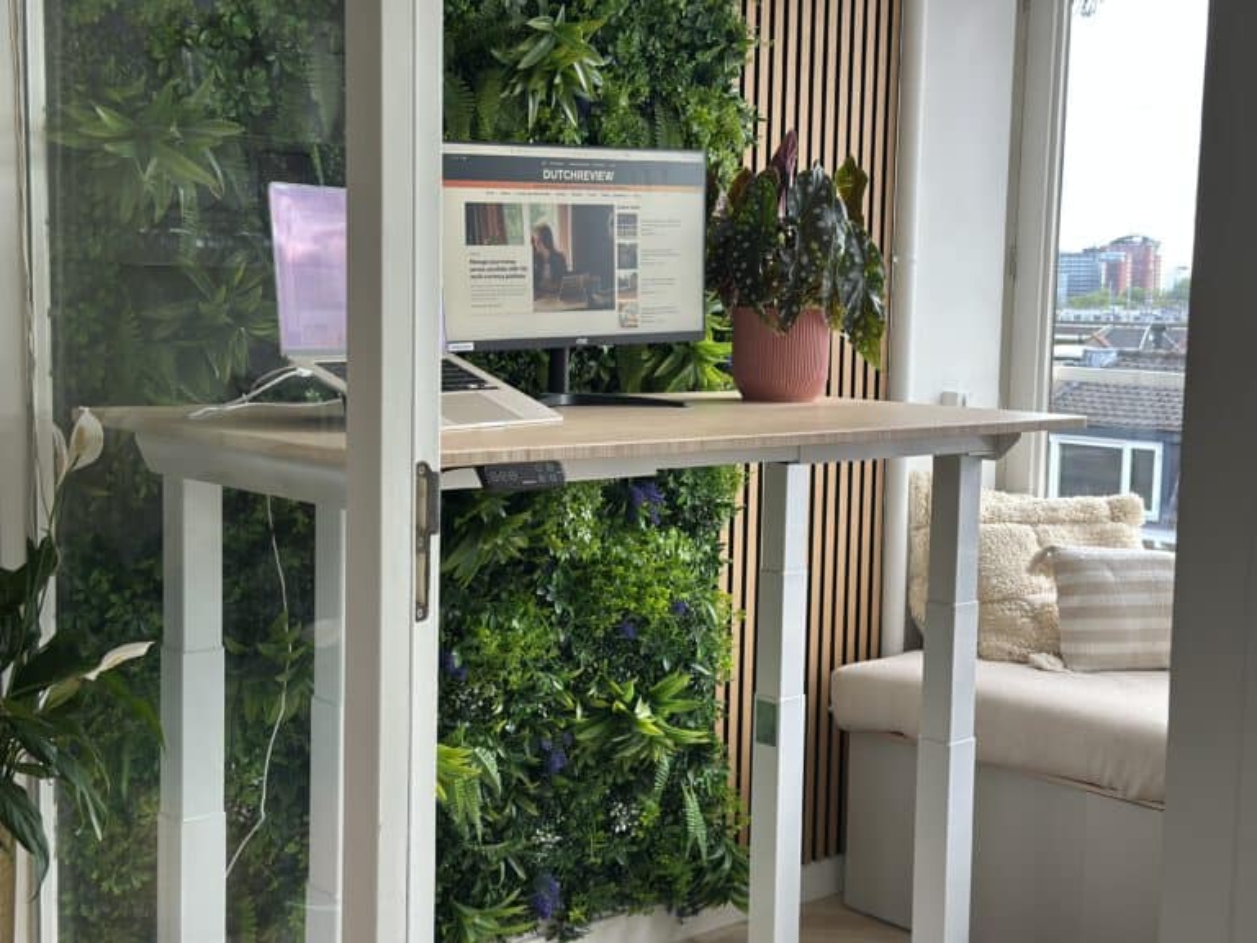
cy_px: 472
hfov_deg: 39.7
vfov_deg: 30.3
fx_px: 1743
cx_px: 628
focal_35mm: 48
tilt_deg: -6.1
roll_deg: -0.3
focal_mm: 6.86
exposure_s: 1/169
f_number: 1.78
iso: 80
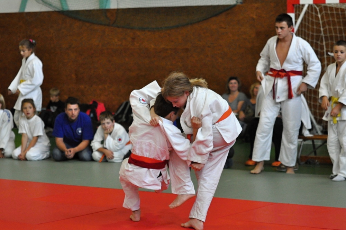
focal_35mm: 105
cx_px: 173
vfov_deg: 13.0
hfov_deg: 19.5
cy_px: 115
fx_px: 1008
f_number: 2.8
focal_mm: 70
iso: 3200
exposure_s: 1/800
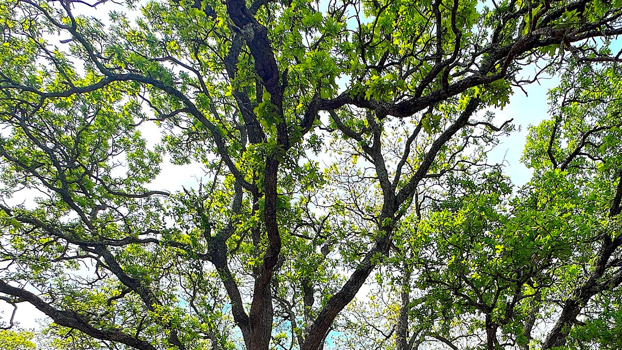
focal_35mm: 25
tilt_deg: +21.9
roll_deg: +0.5
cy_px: 361
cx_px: 404
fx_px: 412
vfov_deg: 39.7
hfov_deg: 72.3
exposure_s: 1/687
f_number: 2.2
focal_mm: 2.22
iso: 40
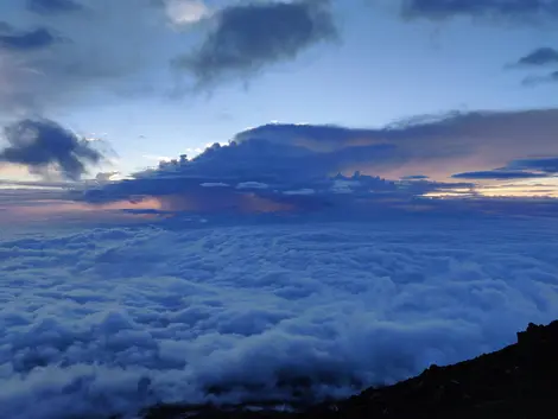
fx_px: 403
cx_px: 279
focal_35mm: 25
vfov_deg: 54.9
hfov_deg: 69.4
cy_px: 210
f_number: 1.7
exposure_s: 1/383
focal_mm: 4.25
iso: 100
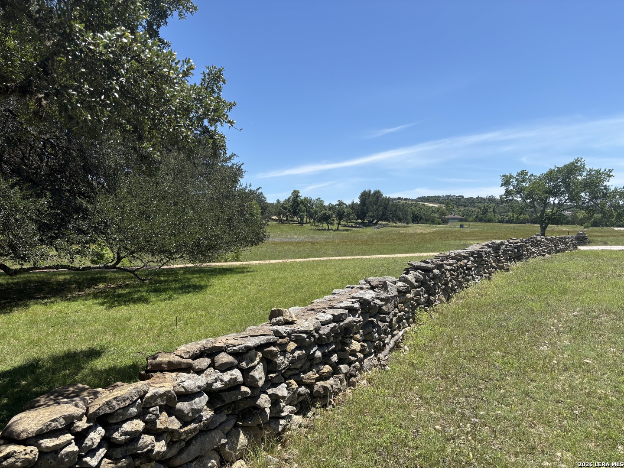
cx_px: 312
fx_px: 469
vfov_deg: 53.1
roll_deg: -0.2
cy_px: 234
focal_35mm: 26
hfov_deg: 67.3
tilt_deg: -0.1
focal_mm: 5.96
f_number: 1.6
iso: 50
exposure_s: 1/2778
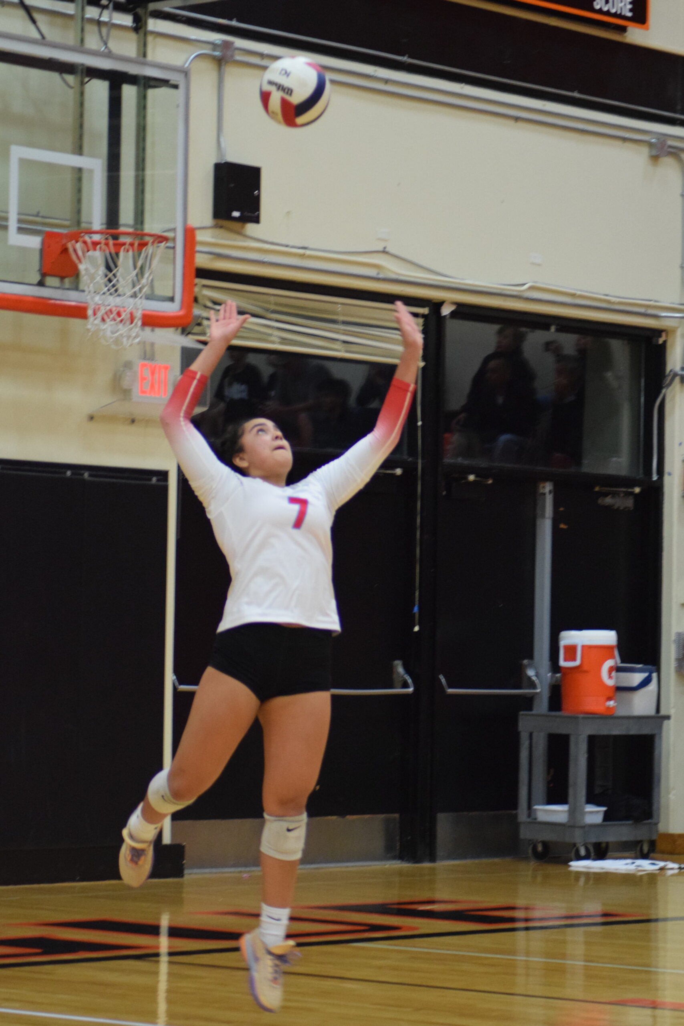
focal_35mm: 128
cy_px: 513
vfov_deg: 16.1
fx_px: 3633
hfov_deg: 10.8
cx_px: 342
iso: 3200
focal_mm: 85
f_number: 4
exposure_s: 1/200
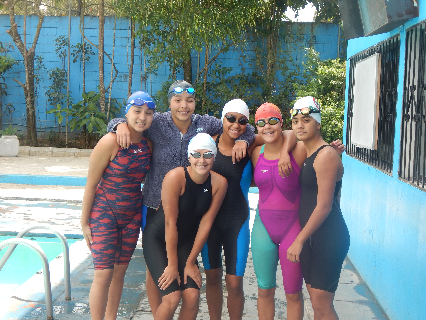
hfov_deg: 31.7
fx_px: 751
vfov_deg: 24.0
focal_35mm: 61
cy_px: 160
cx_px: 213
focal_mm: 10.9
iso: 140
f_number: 4
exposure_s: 1/250
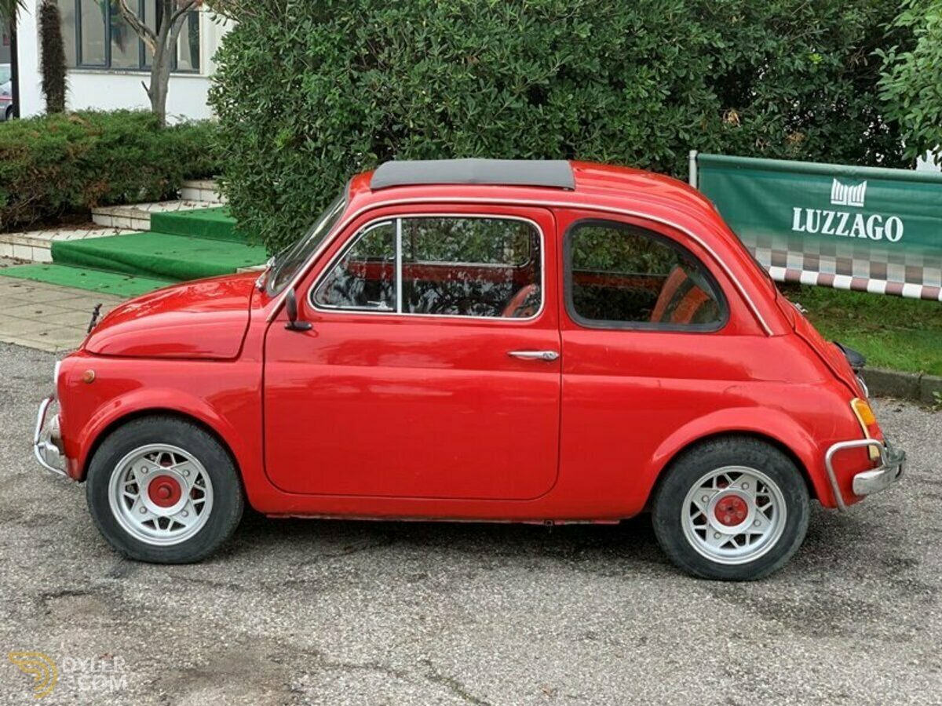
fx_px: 1415
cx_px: 471
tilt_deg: -10.5
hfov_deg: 36.8
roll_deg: -2.0
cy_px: 353
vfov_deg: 28.0
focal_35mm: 52
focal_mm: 6
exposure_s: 1/122
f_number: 2.4
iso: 25
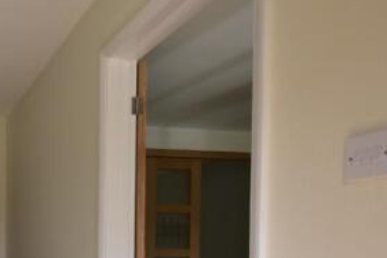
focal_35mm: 35
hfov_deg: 45.1
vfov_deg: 35.4
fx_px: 376
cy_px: 237
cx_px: -9
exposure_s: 1/125
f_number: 9
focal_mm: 10
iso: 400
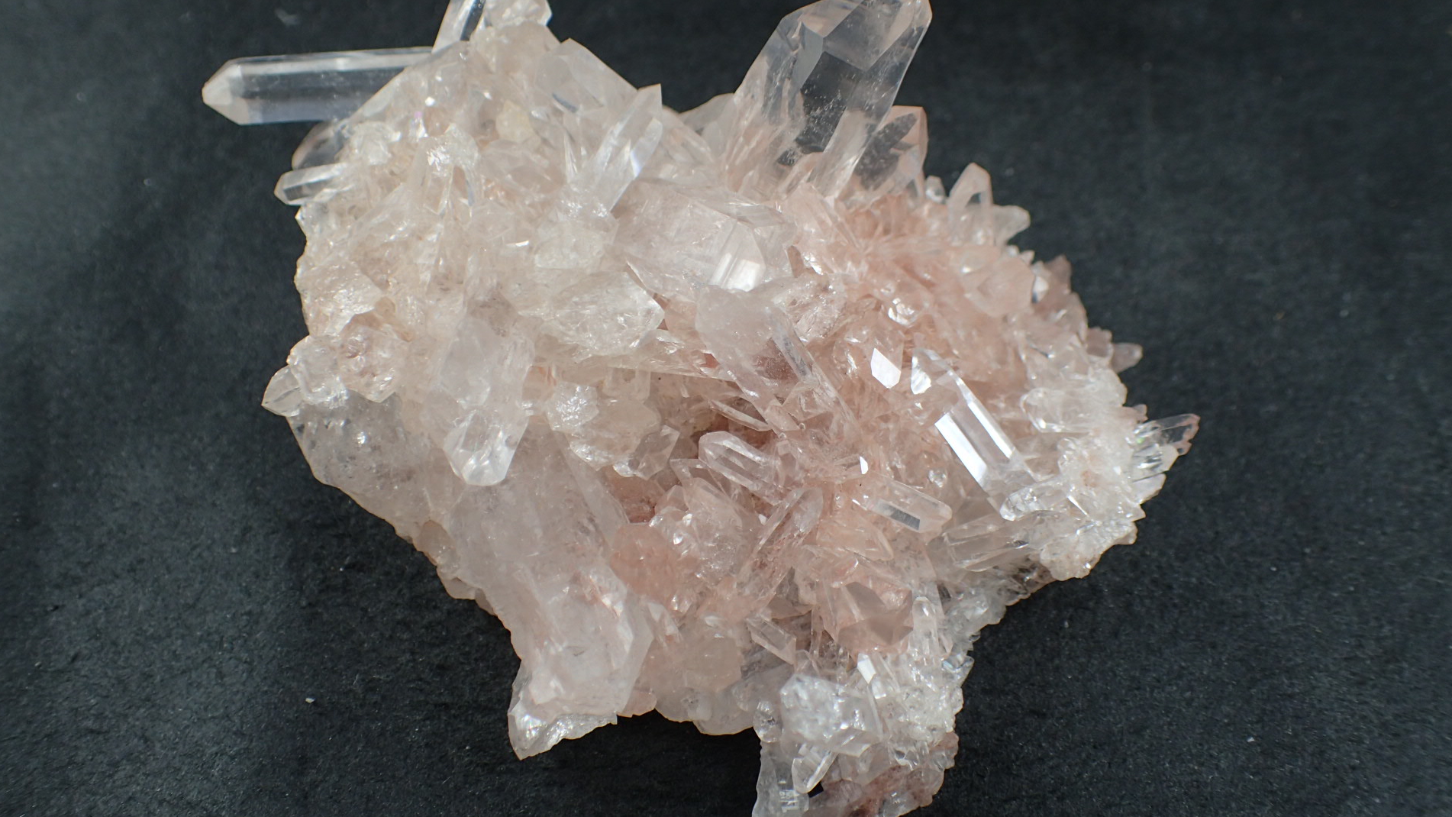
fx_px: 1271
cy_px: 374
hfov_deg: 59.5
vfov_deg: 35.6
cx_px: 724
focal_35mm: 33
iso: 100
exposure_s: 1/200
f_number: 2.3
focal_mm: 5.5
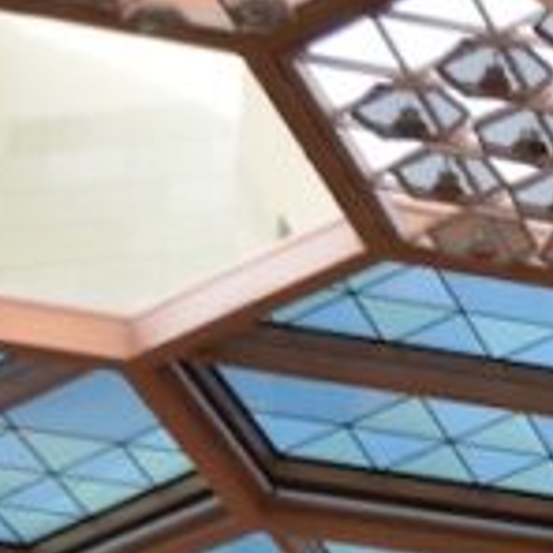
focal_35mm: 239
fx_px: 4319
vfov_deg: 7.0
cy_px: 1188
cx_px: 1130
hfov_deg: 7.1
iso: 400
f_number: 8
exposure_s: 1/250
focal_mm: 27
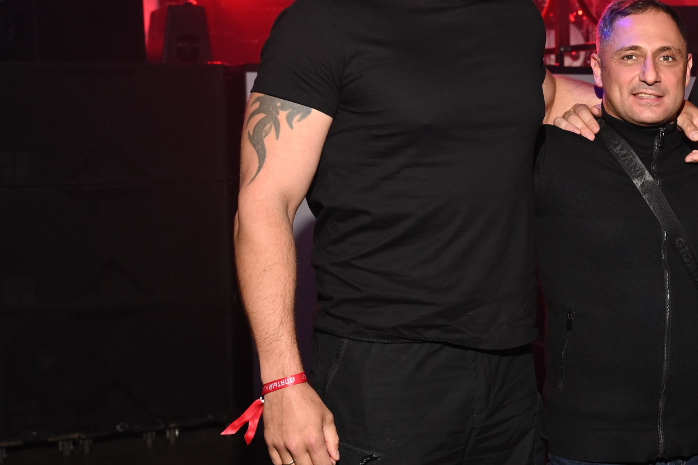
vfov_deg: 18.9
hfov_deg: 27.3
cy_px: 205
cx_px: 603
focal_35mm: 72
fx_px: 1396
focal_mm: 35
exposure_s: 1/125
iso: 1250
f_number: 5
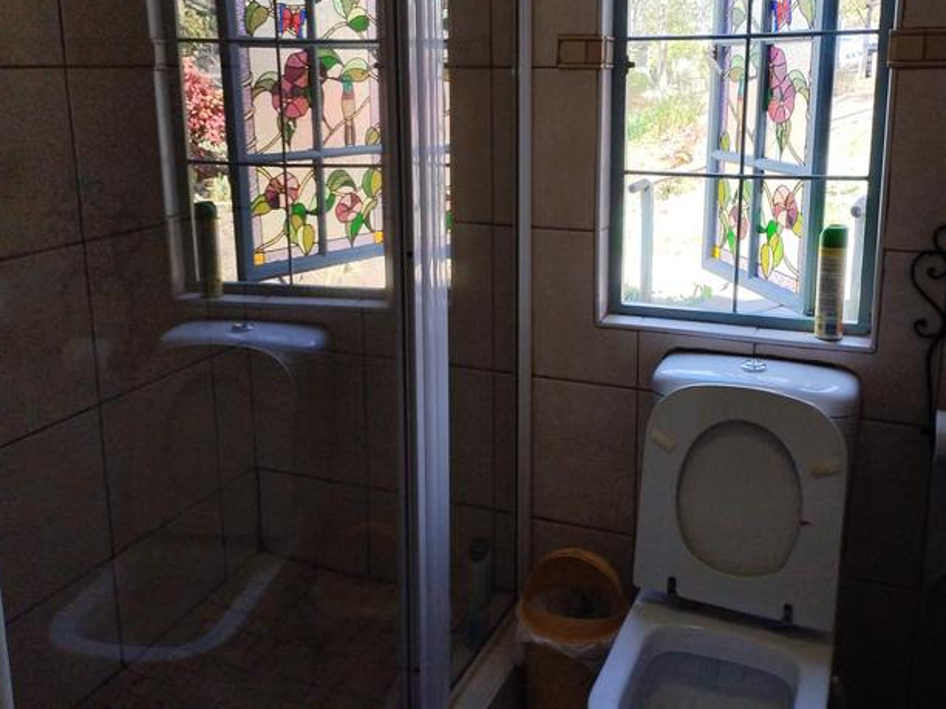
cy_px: 250
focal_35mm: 34
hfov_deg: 53.9
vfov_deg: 41.4
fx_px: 929
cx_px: 521
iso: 124
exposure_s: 1/100
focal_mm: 4.25
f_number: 1.8
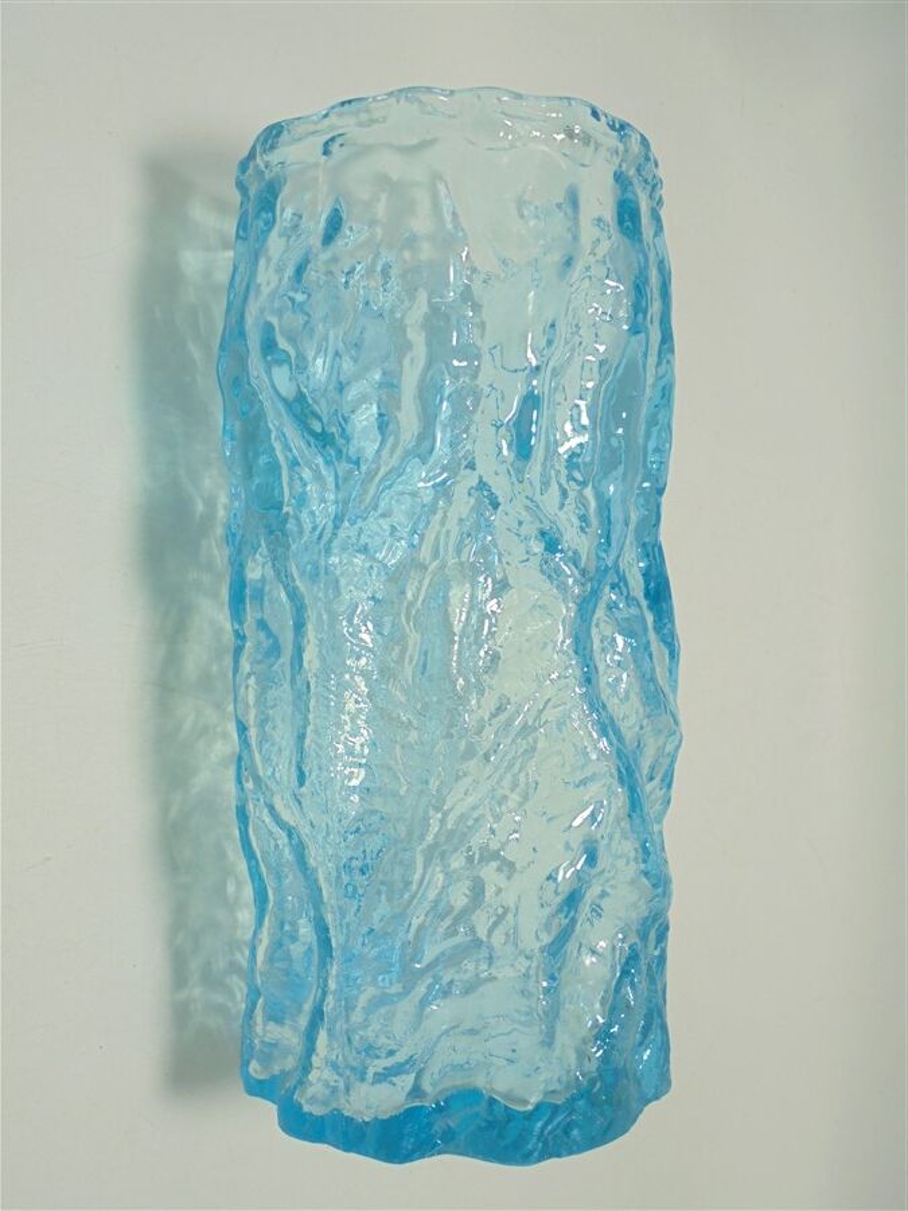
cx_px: 454
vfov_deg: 61.7
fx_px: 1014
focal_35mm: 29
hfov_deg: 48.2
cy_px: 606
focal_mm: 5.3
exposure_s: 1/100
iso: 100
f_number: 3.7
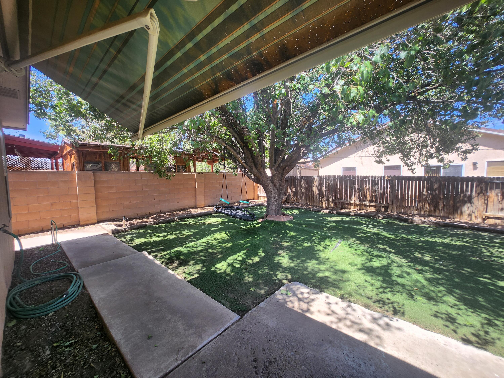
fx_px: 189
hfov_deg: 106.2
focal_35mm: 13
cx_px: 252
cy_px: 189
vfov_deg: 89.9
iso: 32
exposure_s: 1/158
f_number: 2.2
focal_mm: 1.74
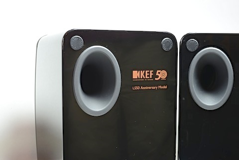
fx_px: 332
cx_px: 120
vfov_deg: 27.0
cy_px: 80
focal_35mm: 50
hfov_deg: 39.6
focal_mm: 50
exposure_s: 2.5
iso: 100
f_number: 16
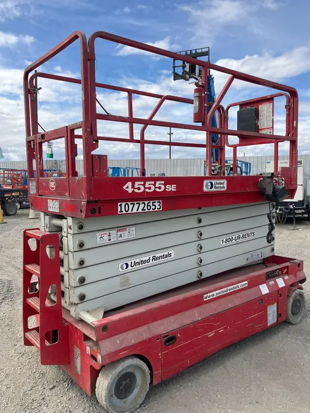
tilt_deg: -0.1
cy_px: 206
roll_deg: -0.9
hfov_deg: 49.8
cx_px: 155
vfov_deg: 63.4
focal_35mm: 28
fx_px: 334
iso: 32
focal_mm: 3.99
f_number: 1.8
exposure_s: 1/1869
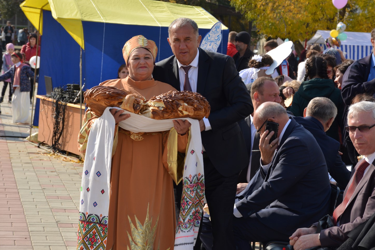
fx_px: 1406
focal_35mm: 135
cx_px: 181
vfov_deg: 10.2
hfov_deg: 15.2
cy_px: 118
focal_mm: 80
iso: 100
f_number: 9
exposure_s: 1/200
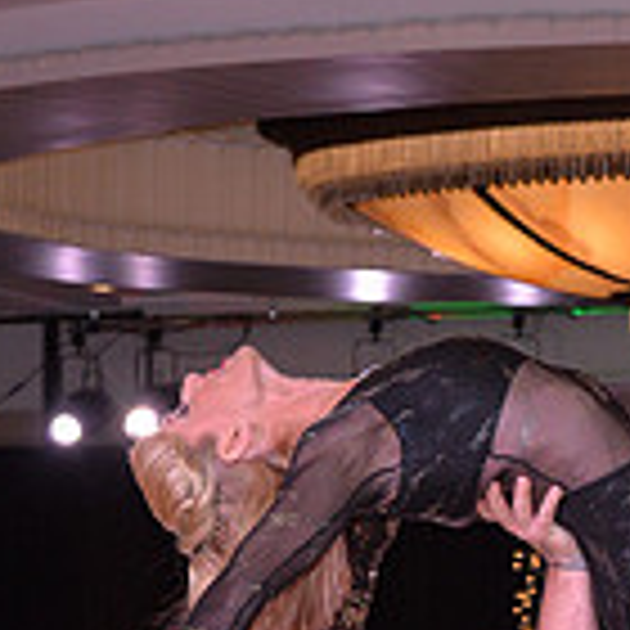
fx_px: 5415
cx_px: 479
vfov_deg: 6.5
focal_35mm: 263
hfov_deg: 6.7
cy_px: 1278
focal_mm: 75
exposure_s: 1/250
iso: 2000
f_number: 7.1
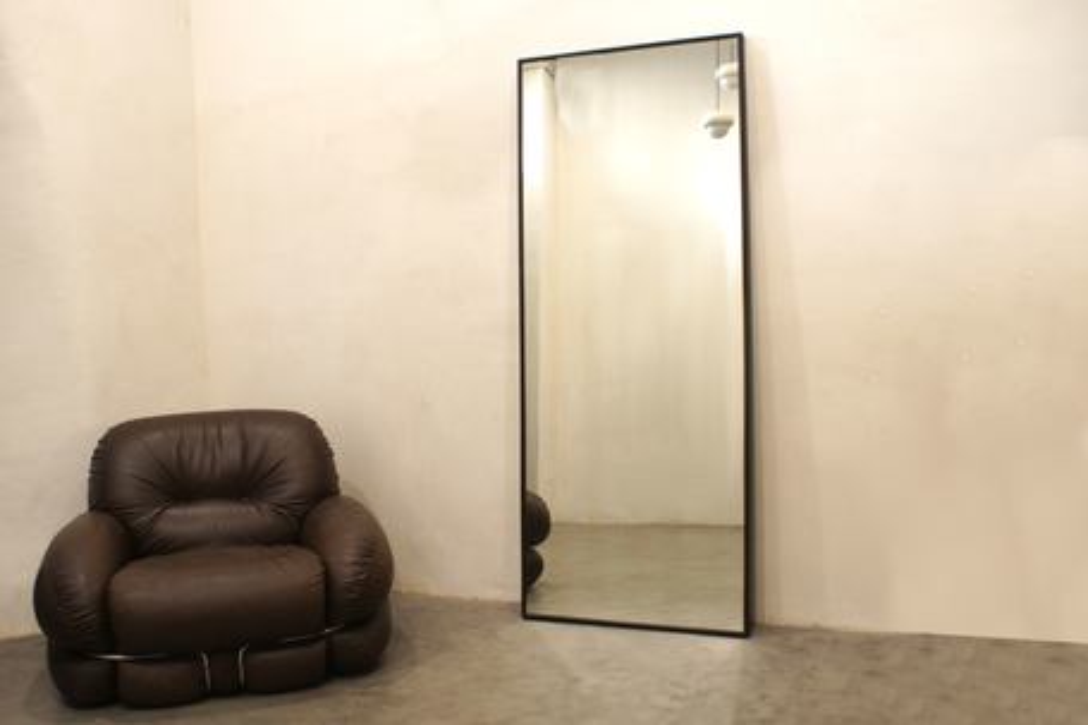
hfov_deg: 61.9
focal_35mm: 30
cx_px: 544
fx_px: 906
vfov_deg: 43.6
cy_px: 362
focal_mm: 20
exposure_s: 1/13
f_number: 4.5
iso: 400
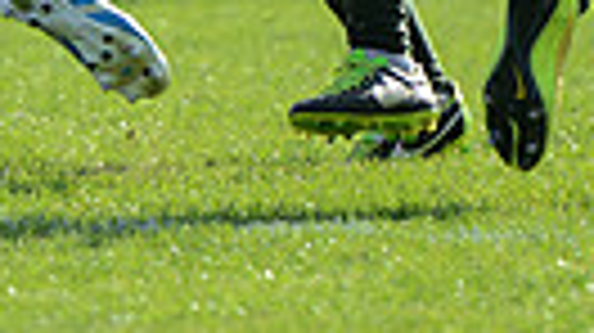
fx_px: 19499
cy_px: -434
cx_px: -256
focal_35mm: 1239
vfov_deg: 1.0
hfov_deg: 1.7
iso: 500
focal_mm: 270
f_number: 4
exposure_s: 1/800
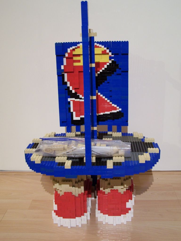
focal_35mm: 43
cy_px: 120
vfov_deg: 43.9
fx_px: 300
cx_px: 90
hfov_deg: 33.6
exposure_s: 1/2
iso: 80
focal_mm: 7.1
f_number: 2.9
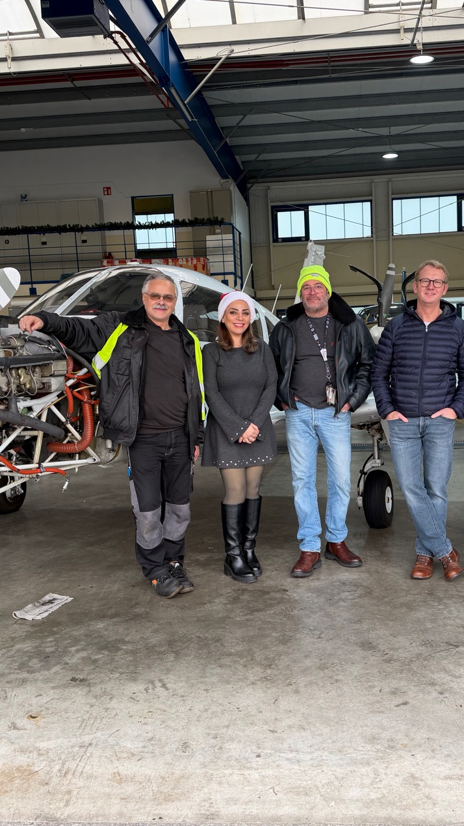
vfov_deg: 56.6
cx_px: 275
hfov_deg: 33.6
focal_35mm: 35
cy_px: 414
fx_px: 766
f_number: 1.78
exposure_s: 1/121
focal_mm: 6.76
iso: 64
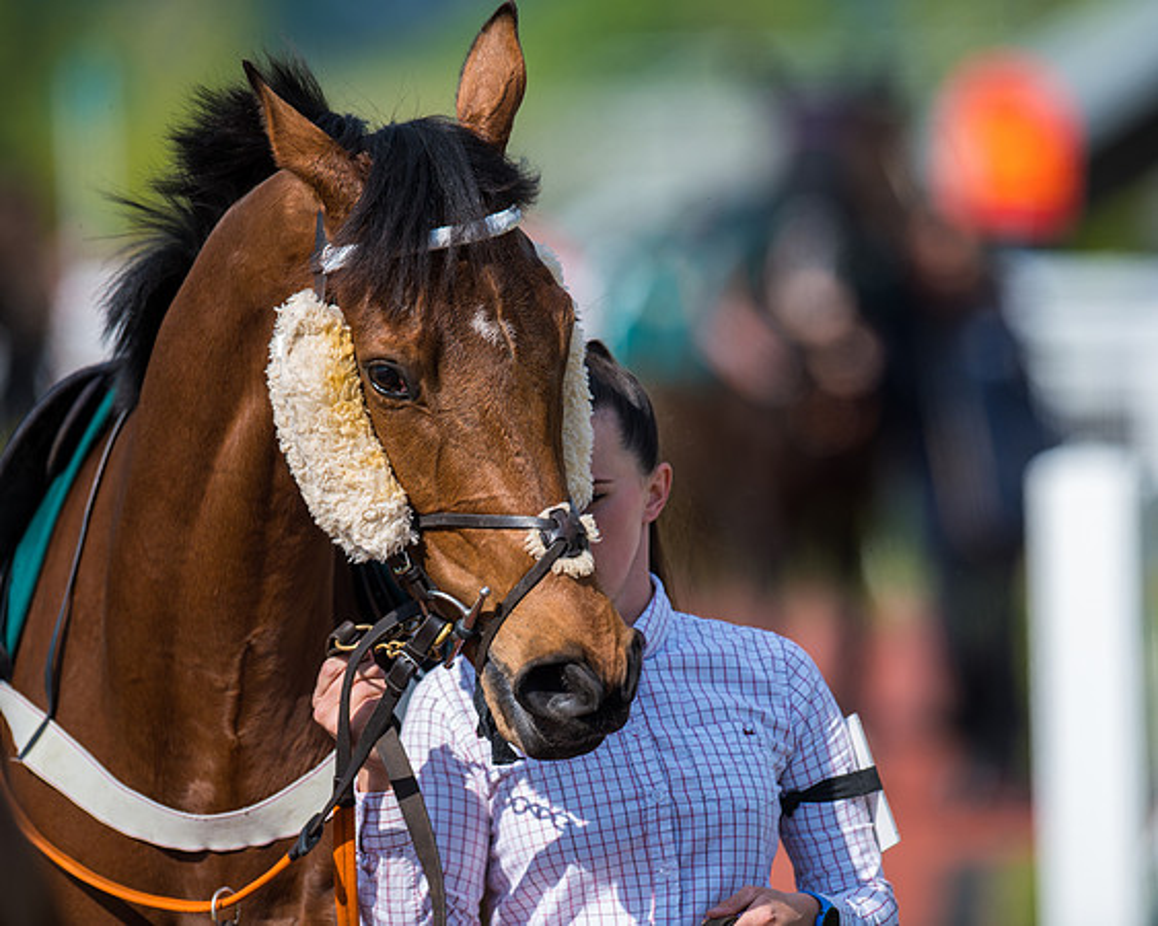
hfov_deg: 4.3
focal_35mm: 451
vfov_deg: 3.4
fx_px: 15452
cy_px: 463
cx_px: 579
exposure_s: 1/1250
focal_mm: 400
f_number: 5
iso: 160
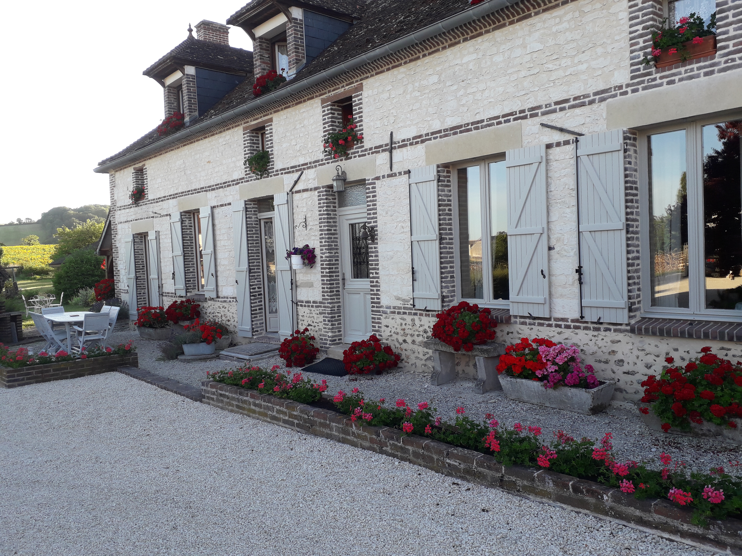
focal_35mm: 27
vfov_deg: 51.4
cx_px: 371
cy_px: 278
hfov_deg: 65.3
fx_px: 579
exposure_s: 1/252
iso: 40
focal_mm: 3.6
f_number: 1.9
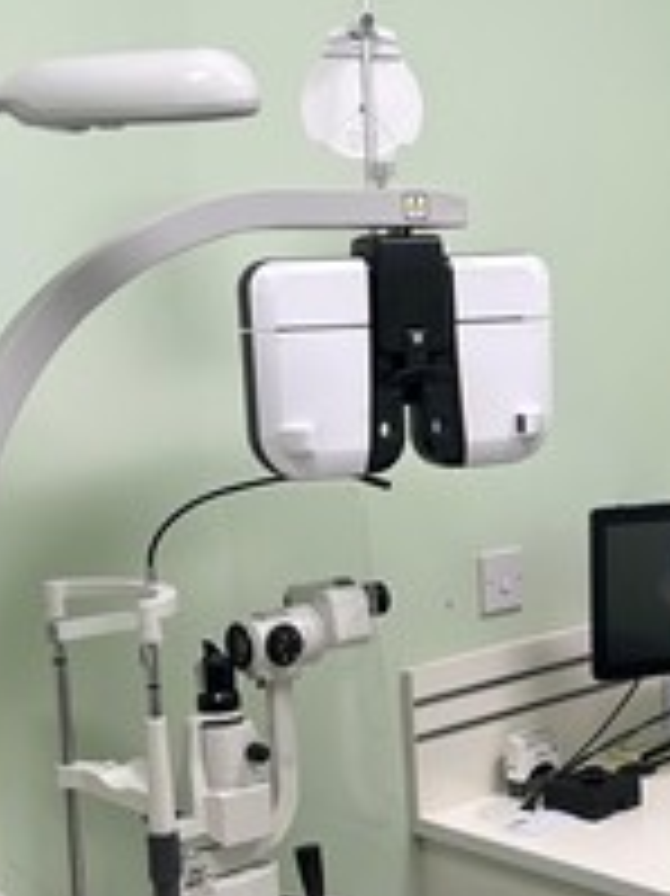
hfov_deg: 21.8
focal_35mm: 67
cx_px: 450
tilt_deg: -10.7
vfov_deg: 28.8
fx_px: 1731
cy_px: 608
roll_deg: +3.2
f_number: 1.5
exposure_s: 1/100
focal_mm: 5.7
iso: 50
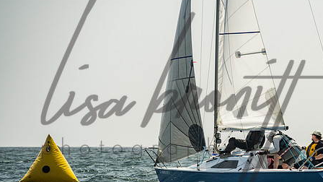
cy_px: 134
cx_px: 265
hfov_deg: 6.5
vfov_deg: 3.7
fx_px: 2826
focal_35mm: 330
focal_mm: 185
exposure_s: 1/1250
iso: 320
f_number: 6.3
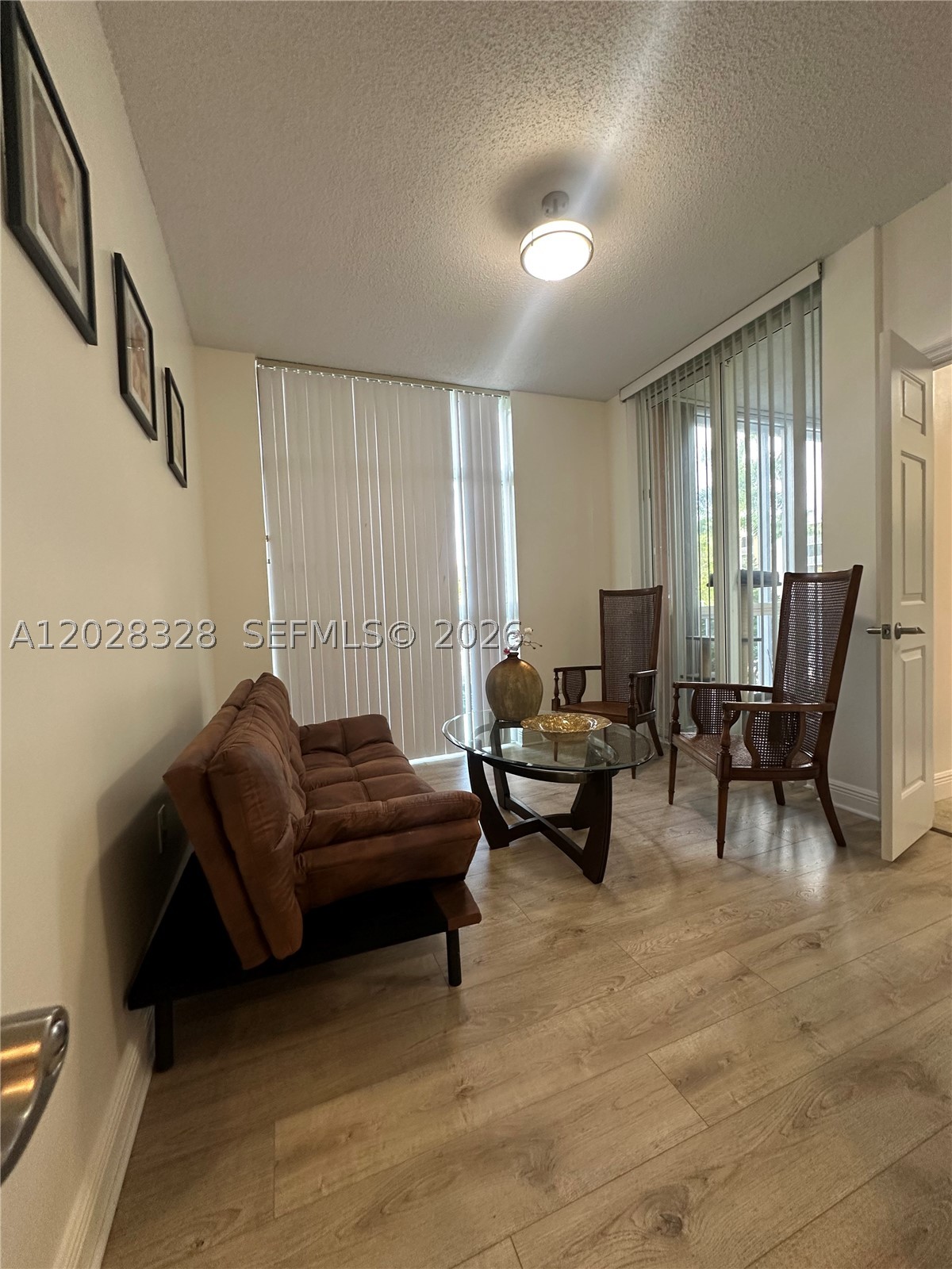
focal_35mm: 14
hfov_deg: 85.7
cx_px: 476
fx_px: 513
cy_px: 634
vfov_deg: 102.1
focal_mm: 2.22
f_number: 2.2
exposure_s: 1/60
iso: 200
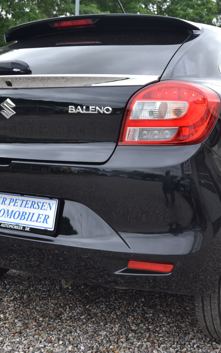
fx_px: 518
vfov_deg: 37.7
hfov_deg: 24.0
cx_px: 146
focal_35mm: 54
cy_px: 175
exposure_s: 1/125
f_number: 5.6
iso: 100
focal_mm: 23
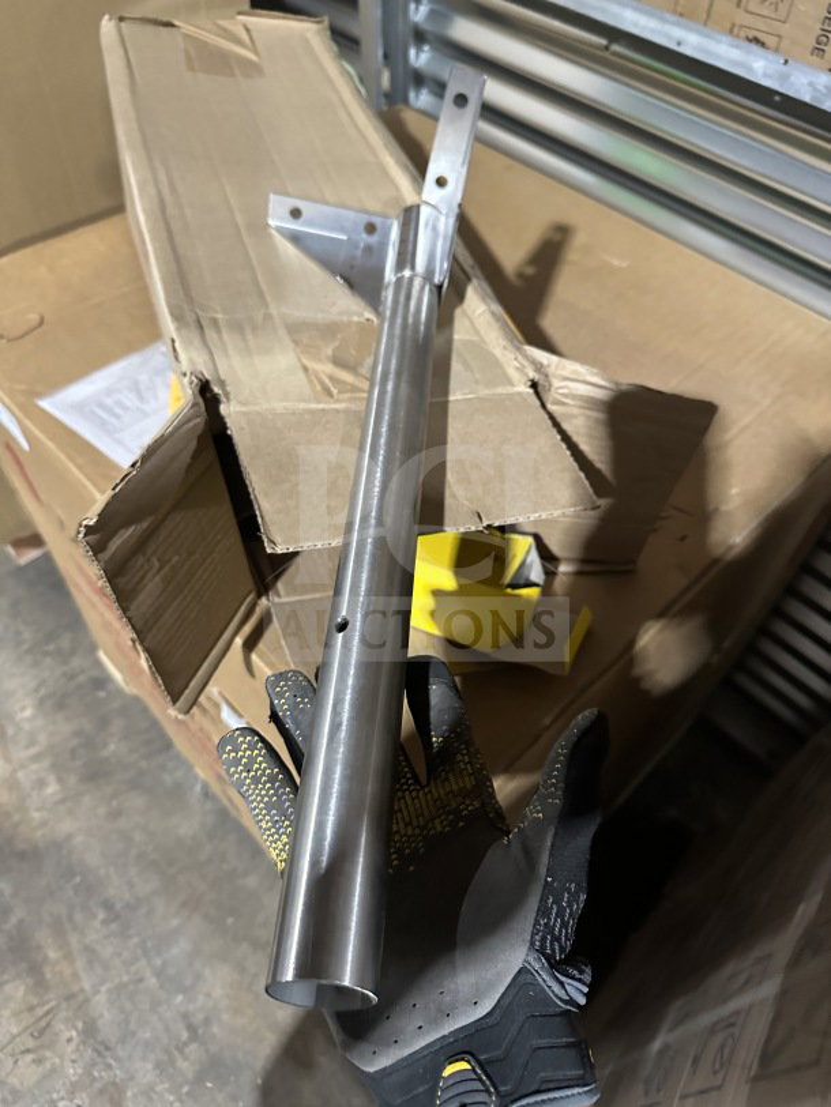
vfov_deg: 71.6
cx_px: 416
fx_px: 768
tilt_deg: -53.1
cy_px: 554
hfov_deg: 56.8
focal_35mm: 24
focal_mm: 6.86
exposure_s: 1/49
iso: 1000
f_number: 1.78
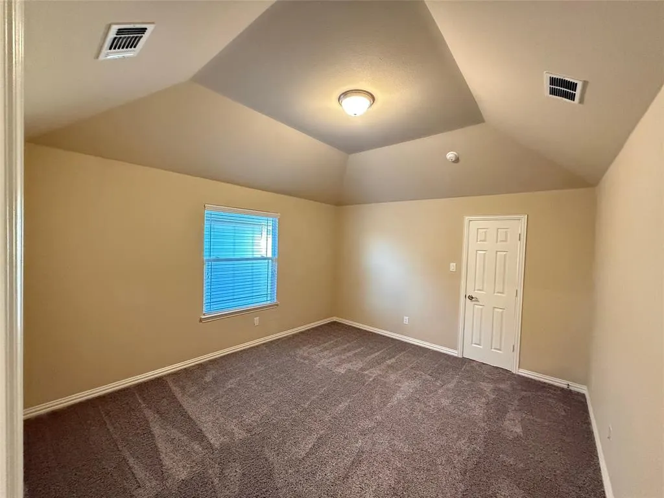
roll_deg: -2.4
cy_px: 249
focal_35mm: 14
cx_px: 332
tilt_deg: -1.0
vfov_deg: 85.7
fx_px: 269
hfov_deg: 102.1
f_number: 2.2
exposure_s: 1/60
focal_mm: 2.22
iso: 800
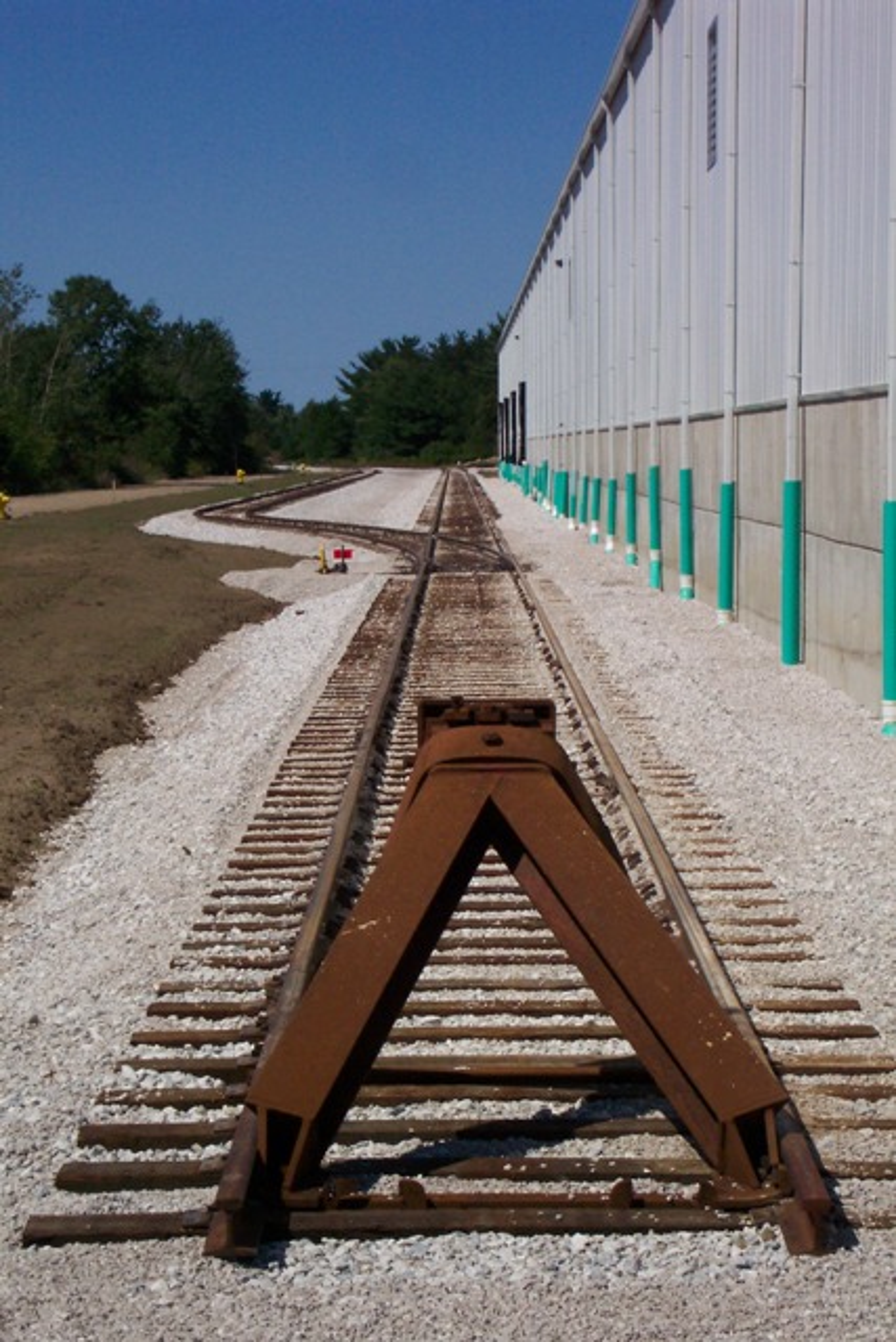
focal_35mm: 105
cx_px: 448
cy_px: 671
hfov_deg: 13.0
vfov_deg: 19.5
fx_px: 3918
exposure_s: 1/250
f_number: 13
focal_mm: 21.2
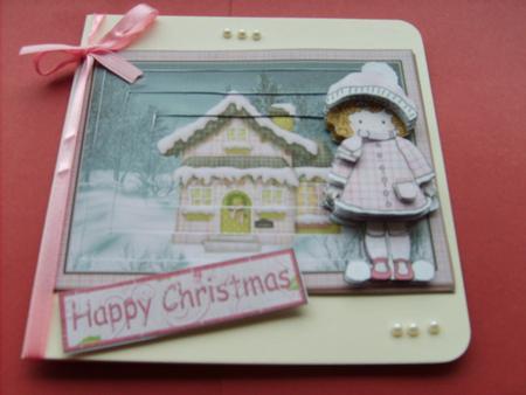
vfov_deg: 40.7
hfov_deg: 52.6
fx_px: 532
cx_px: 263
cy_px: 198
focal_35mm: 35
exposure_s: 1/30
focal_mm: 5.8
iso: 63
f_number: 2.8
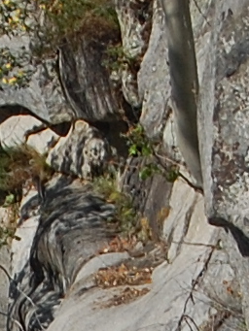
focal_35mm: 699
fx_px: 6702
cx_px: -278
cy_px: 687
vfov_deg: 2.8
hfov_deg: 2.1
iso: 220
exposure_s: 1/1000
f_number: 5.6
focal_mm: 55
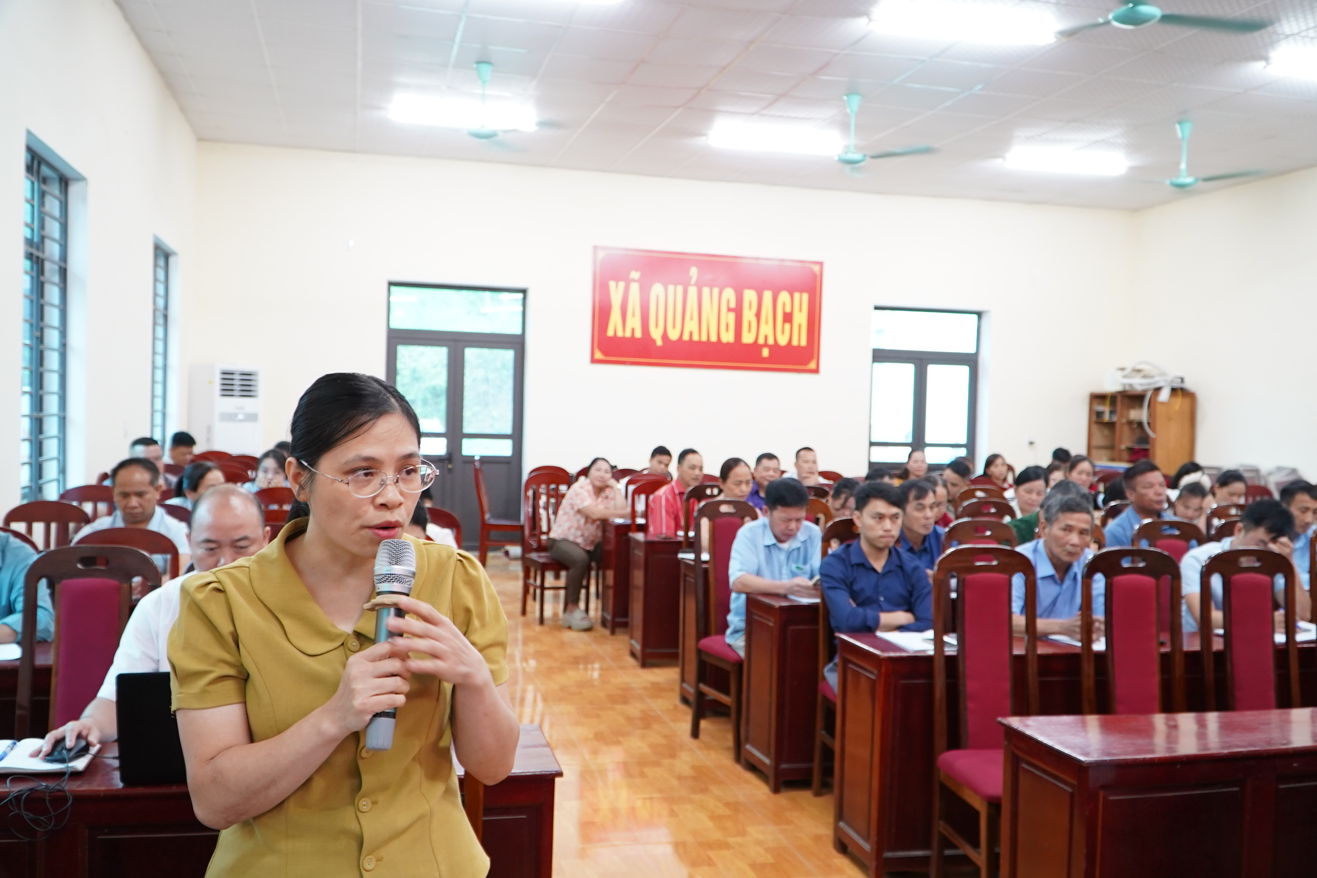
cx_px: 658
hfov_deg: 60.3
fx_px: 1134
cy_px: 439
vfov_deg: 42.3
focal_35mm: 31
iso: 1000
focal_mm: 21
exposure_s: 1/40
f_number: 4
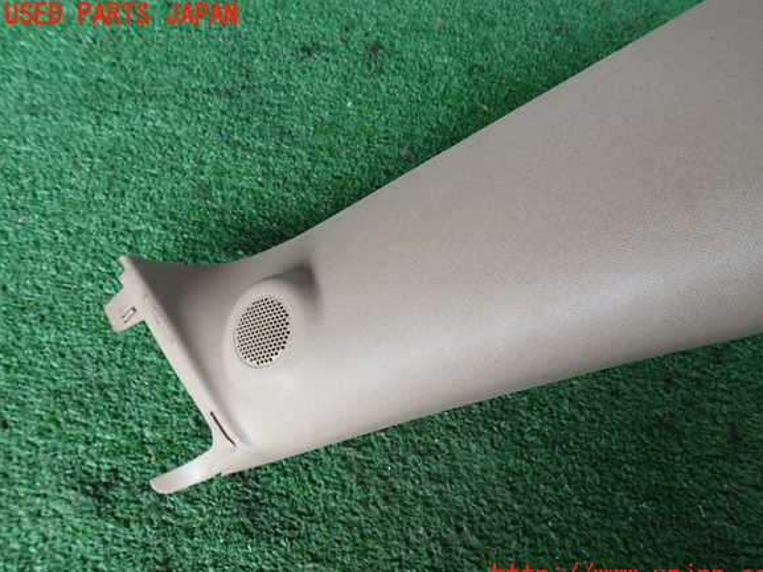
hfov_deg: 67.3
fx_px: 573
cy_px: 296
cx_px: 394
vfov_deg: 53.1
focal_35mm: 26
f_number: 2.8
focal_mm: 4.5
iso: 100
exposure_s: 1/60
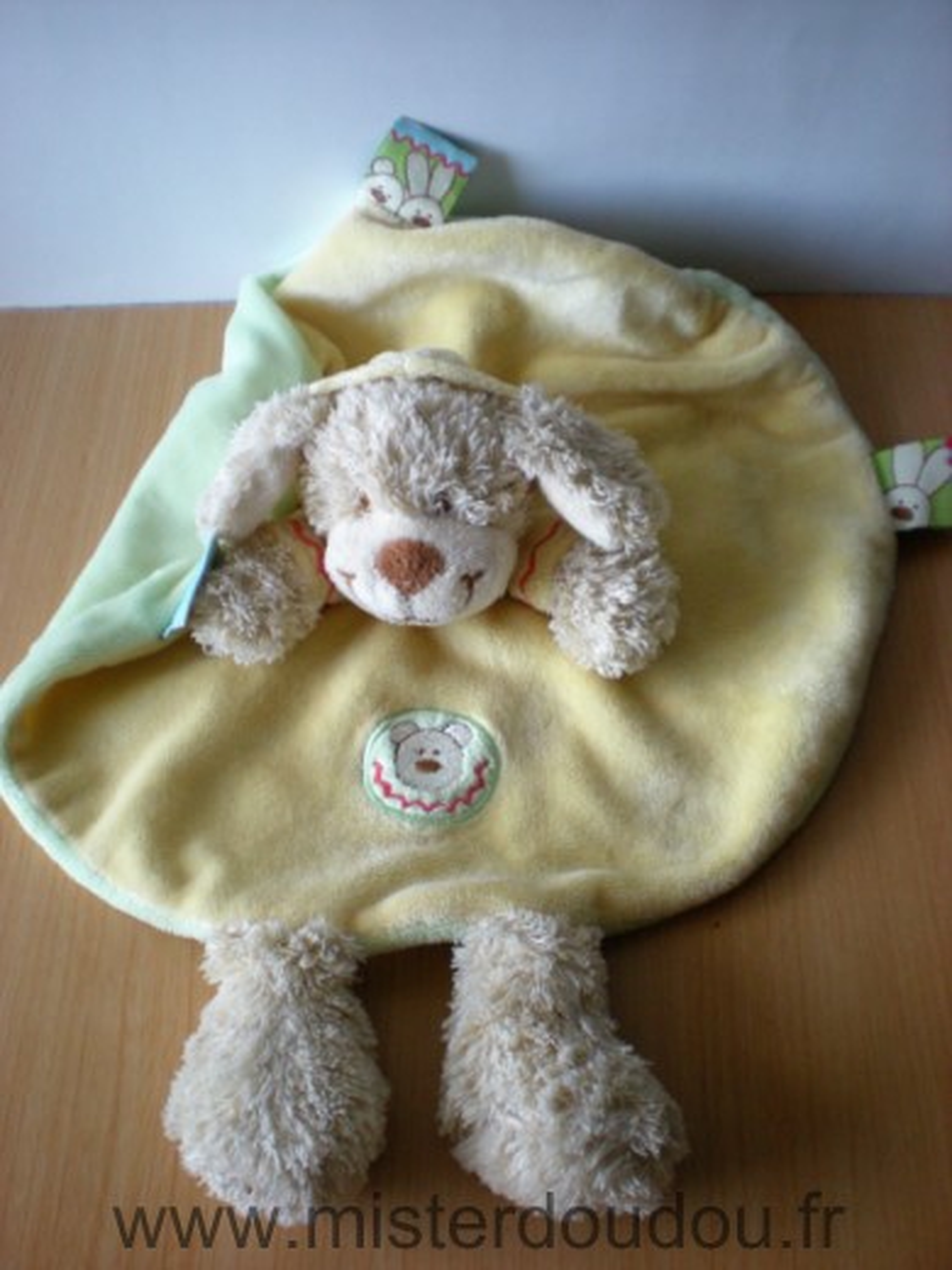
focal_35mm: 38
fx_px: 1393
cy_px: 635
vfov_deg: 49.0
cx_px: 476
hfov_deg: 37.7
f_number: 3.1
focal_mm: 6.3
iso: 200
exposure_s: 1/40.1
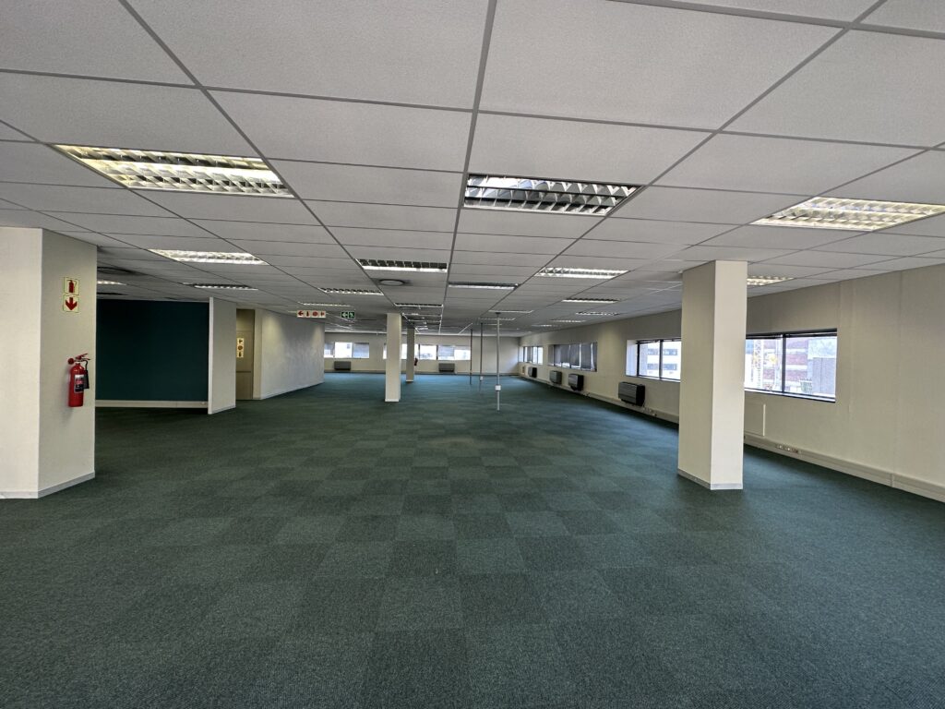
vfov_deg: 85.7
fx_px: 382
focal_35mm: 14
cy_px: 354
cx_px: 472
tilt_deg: +0.7
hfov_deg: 102.1
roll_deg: -1.3
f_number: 2.2
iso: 125
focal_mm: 2.22
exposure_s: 1/100
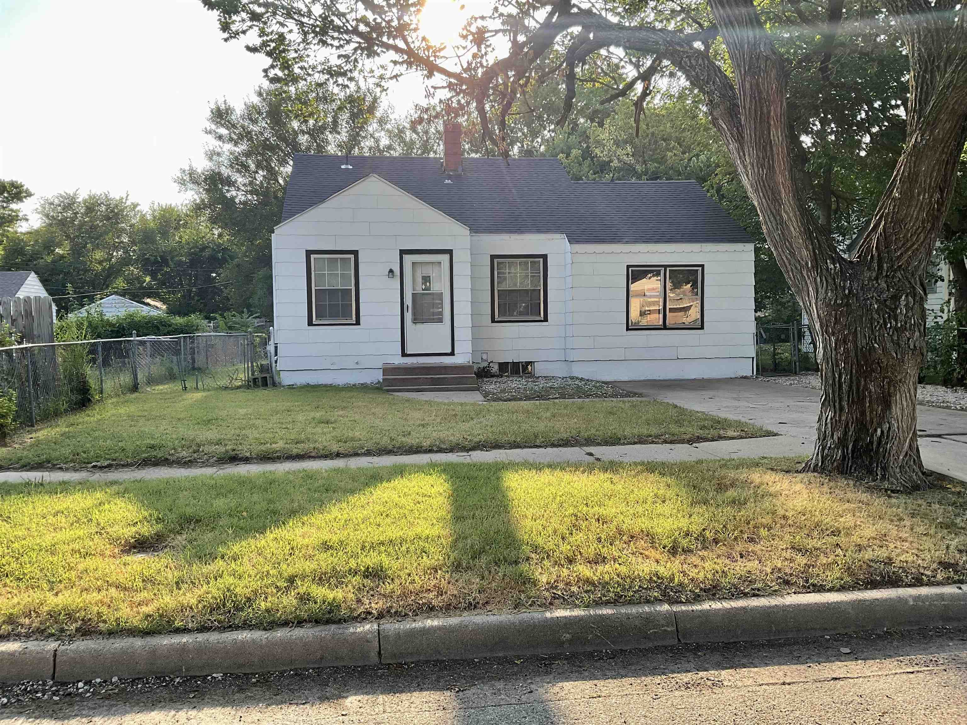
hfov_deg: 61.7
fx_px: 810
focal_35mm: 29
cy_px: 362
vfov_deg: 48.2
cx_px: 484
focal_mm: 3
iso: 16
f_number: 1.8
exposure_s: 1/412
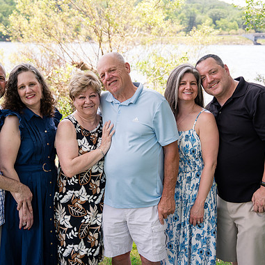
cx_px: 113
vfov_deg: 32.2
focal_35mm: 53
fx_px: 459
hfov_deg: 32.1
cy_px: 132
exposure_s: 1/250
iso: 200
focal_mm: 41
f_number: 4
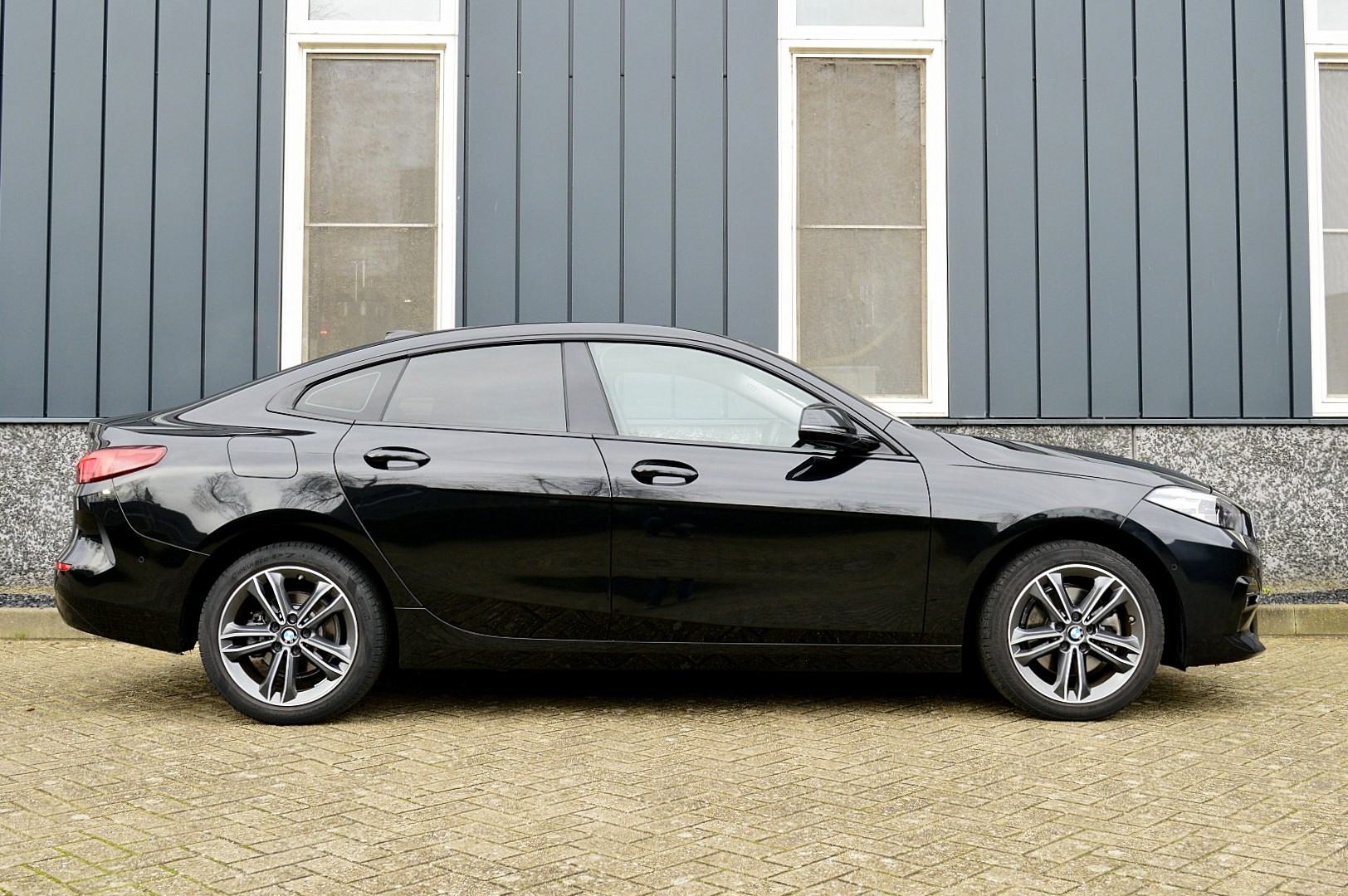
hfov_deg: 51.3
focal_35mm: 38
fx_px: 1403
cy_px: 448
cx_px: 674
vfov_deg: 35.4
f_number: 8
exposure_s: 1/60
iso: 720
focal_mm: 25
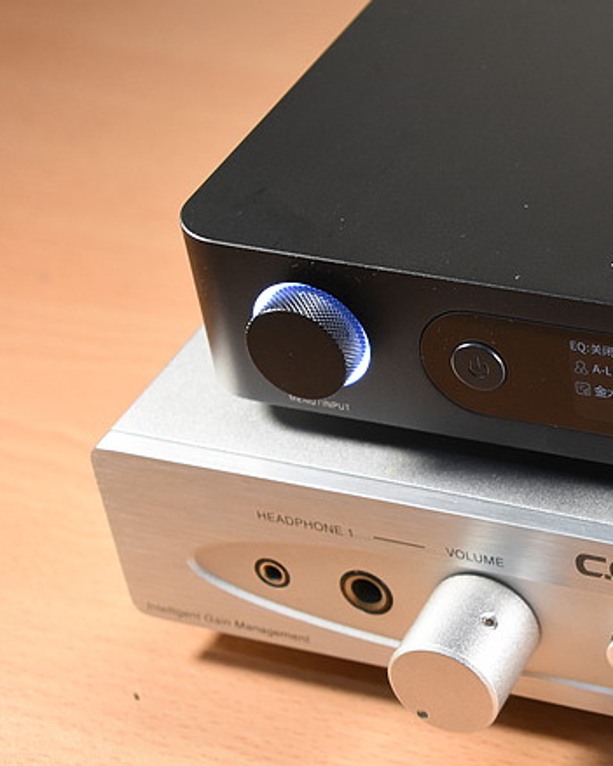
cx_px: 655
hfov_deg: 15.0
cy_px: 426
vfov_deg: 19.2
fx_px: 2269
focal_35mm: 100
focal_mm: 40
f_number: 6.3
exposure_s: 1/100
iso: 1000
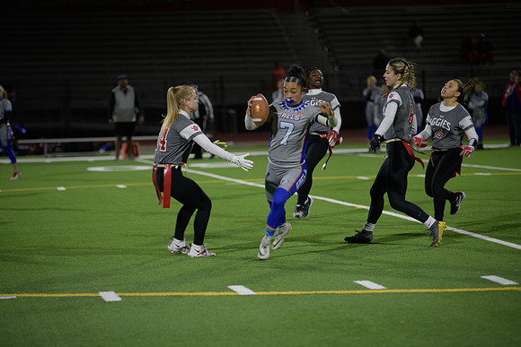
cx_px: 260
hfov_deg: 14.2
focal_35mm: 145
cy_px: 174
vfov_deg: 9.5
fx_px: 2099
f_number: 2.8
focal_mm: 145
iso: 560
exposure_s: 1/200
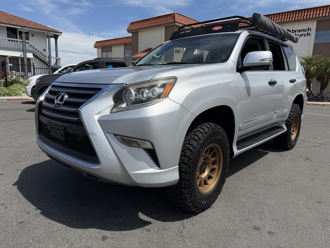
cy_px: 124
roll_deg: -1.9
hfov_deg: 71.6
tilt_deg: -9.9
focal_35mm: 24
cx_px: 165
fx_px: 229
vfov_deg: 56.8
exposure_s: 1/8130
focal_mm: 6.76
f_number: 1.78
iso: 80
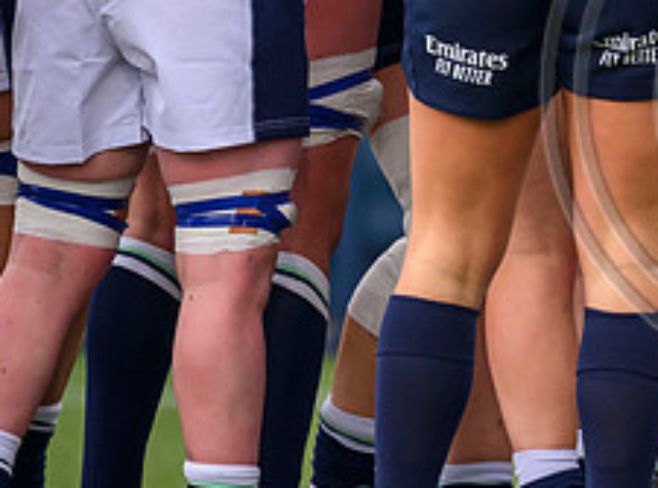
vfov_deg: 0.7
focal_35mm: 2159
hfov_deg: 0.9
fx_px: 40887
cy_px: 295
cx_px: 844
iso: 1600
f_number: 4
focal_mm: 560
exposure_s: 1/1600
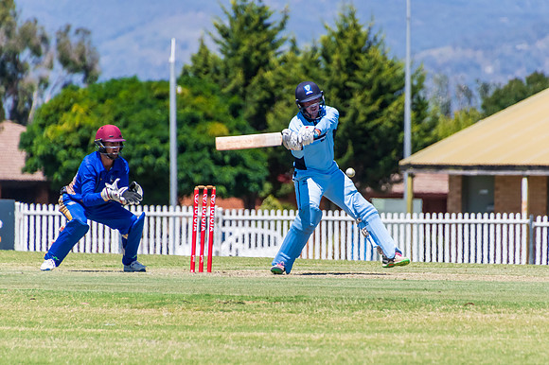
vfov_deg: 2.0
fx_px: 10386
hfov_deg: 3.0
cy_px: 207
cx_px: 312
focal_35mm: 681
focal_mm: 400
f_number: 6.3
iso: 400
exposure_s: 1/2500
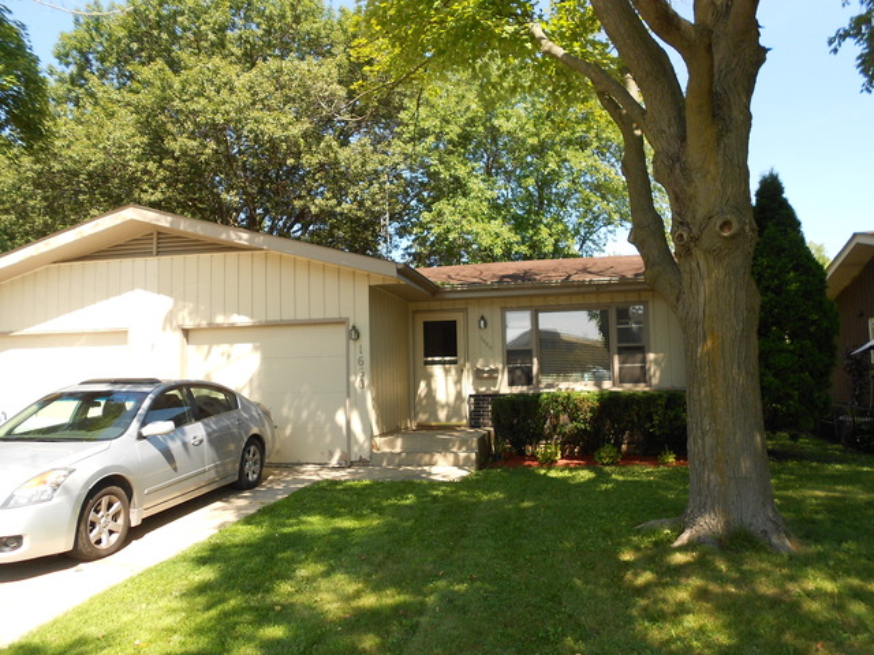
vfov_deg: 53.1
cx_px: 437
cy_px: 328
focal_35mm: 26
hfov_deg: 67.3
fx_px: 656
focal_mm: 4.6
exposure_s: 1/250
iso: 80
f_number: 3.2
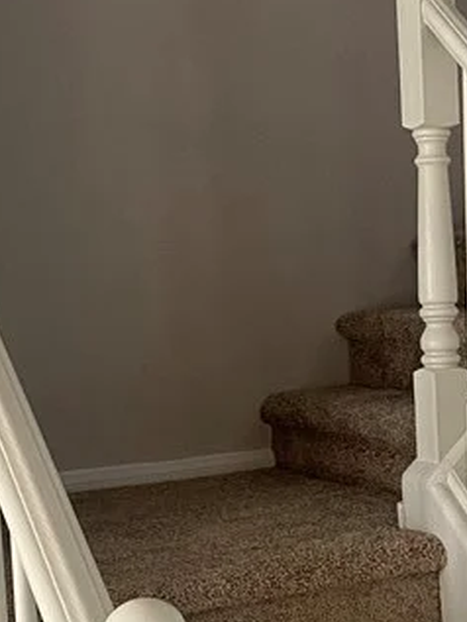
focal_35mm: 84
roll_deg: +2.1
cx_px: 457
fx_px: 1510
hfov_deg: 17.2
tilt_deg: -3.8
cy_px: 412
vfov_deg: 23.2
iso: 160
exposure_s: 1/60
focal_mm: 4.25
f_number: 1.8
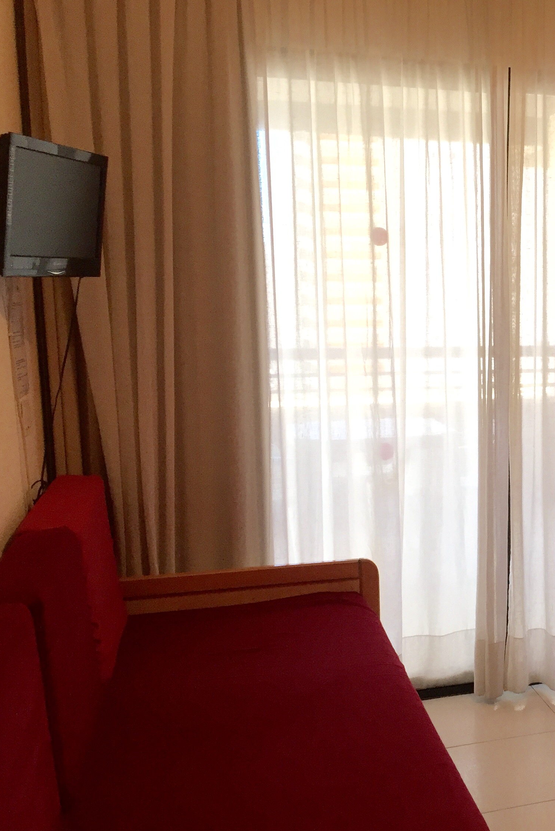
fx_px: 1017
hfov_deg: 28.3
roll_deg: -1.4
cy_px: 446
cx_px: 579
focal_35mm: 44
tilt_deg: -10.1
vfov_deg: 44.5
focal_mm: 4.15
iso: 32
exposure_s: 1/33
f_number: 2.2
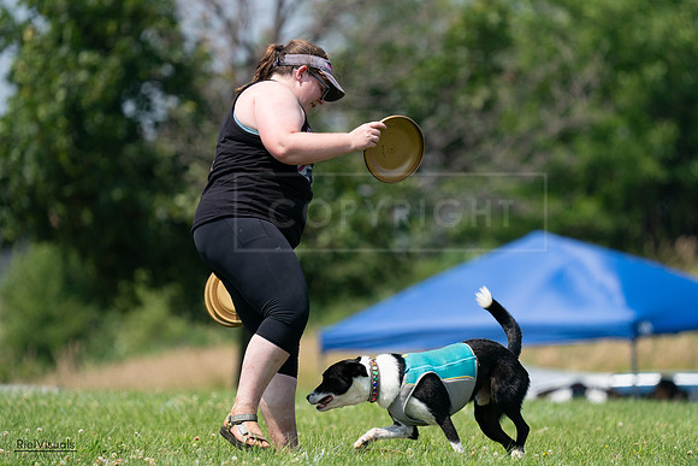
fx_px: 8184
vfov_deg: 3.3
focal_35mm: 422
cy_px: 233
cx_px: 349
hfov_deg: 4.9
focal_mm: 422
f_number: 6.3
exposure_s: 1/4000
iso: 1000
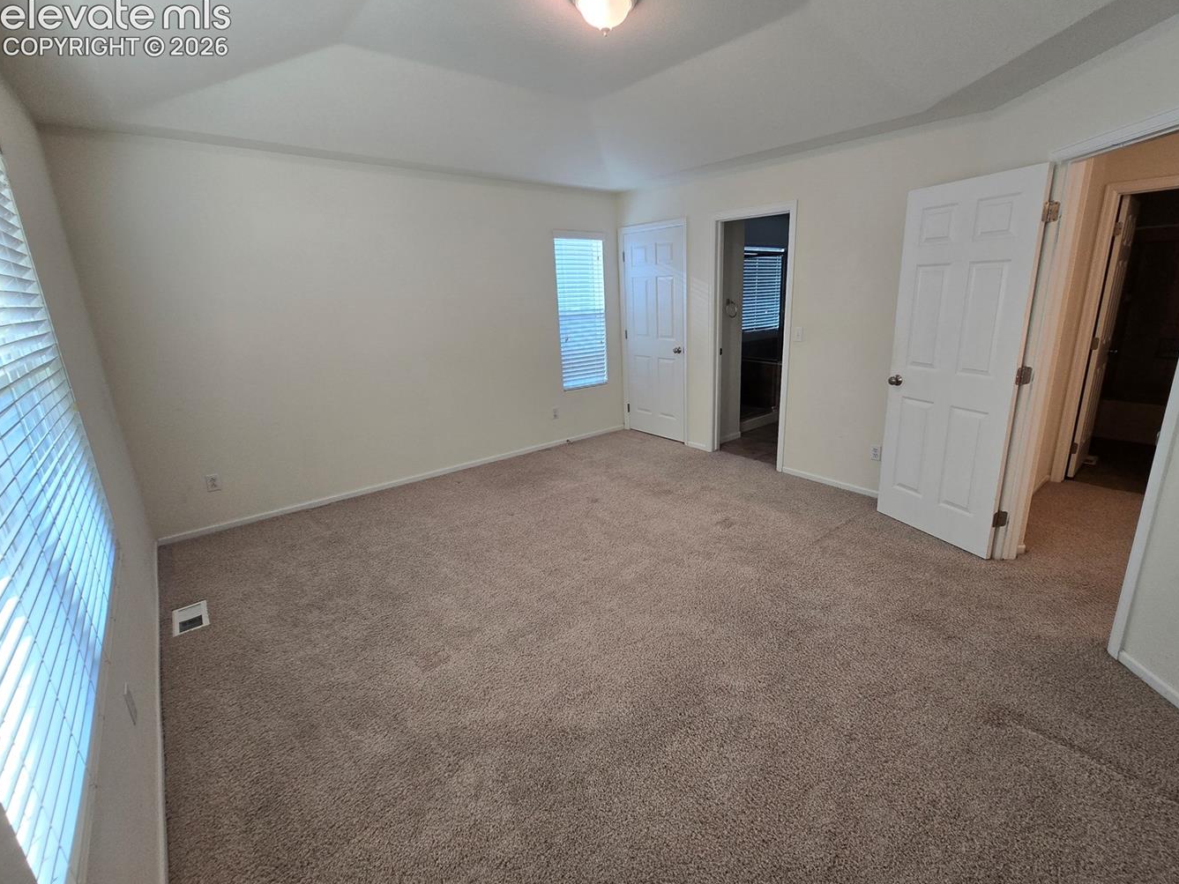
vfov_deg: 85.6
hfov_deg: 101.9
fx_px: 477
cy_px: 422
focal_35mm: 14
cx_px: 623
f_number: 2.2
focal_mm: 2.2
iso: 100
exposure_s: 1/60
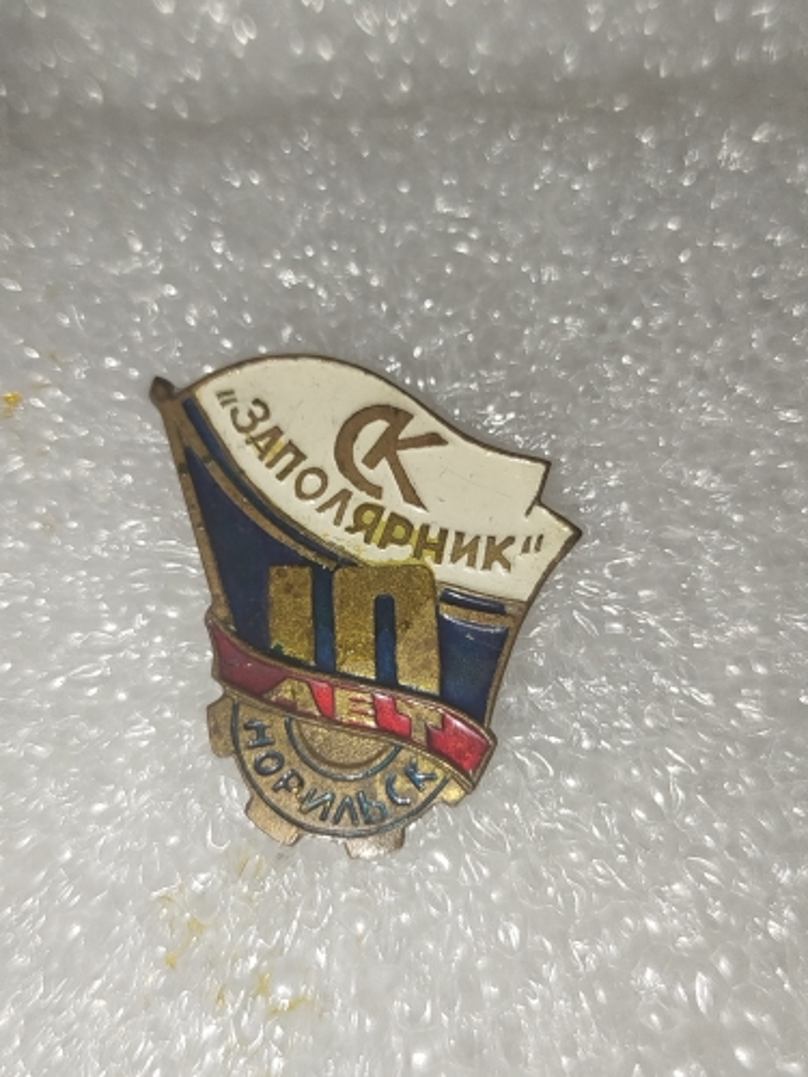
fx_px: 1494
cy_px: 538
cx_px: 404
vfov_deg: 39.7
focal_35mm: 48
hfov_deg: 30.3
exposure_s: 1/50
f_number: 1.7
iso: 80
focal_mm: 5.31
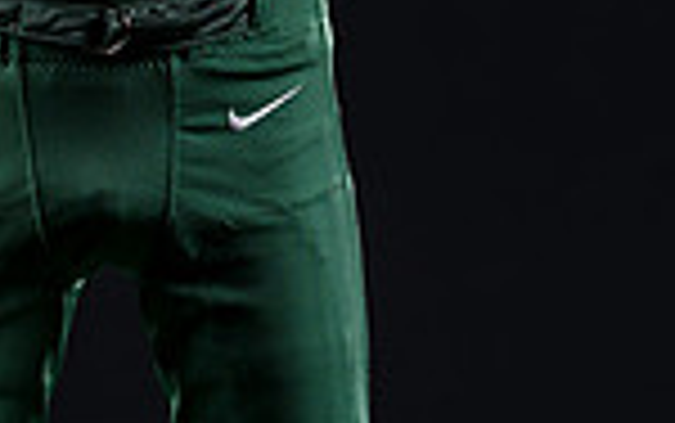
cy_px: -416
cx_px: 40
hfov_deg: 5.4
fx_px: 7106
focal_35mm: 386
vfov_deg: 3.4
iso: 200
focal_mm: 98
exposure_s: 1/160
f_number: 4
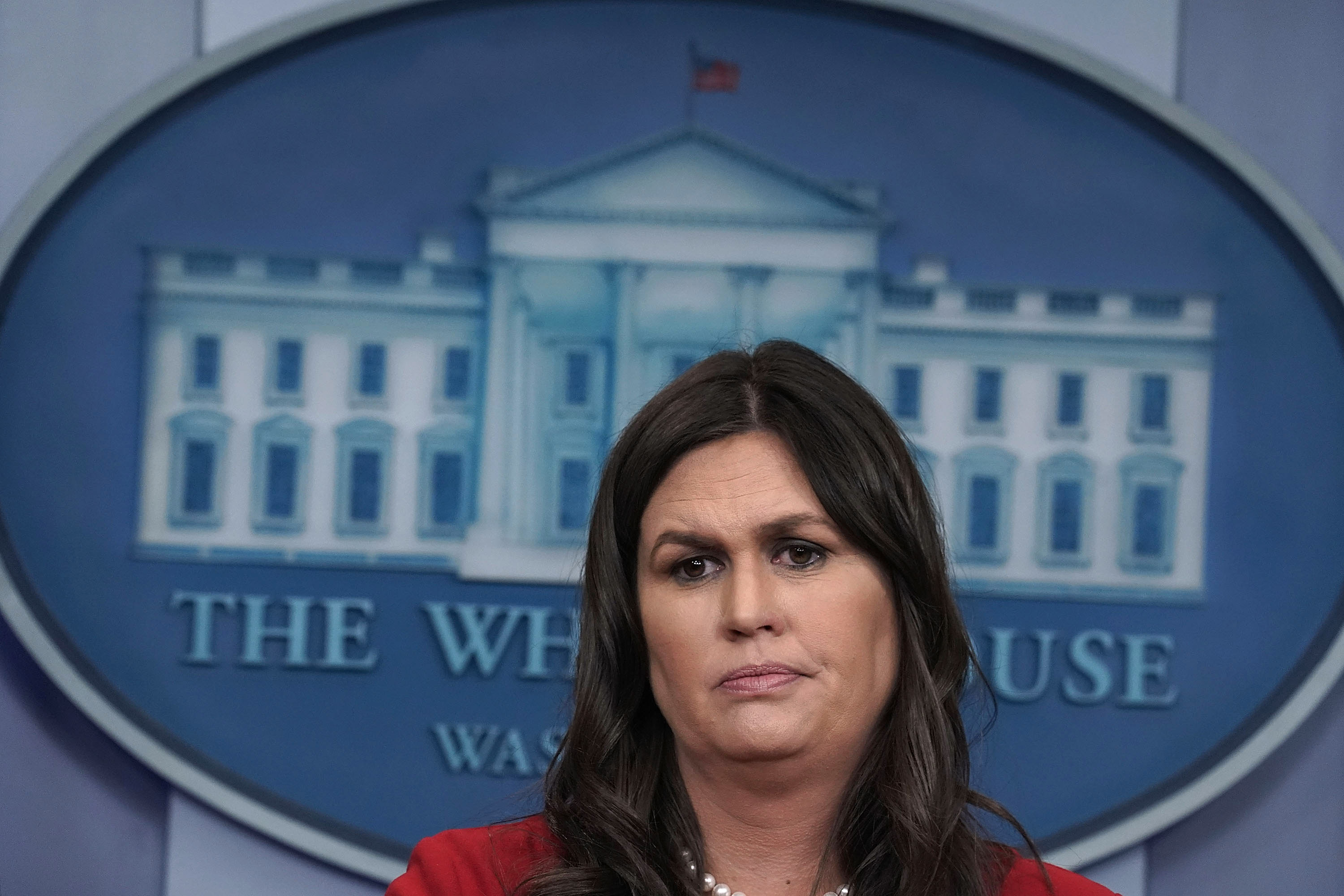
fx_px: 14932
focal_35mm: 400
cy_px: 448
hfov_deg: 5.2
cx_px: 672
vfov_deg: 3.4
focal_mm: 400
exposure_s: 1/160
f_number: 11
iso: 3200
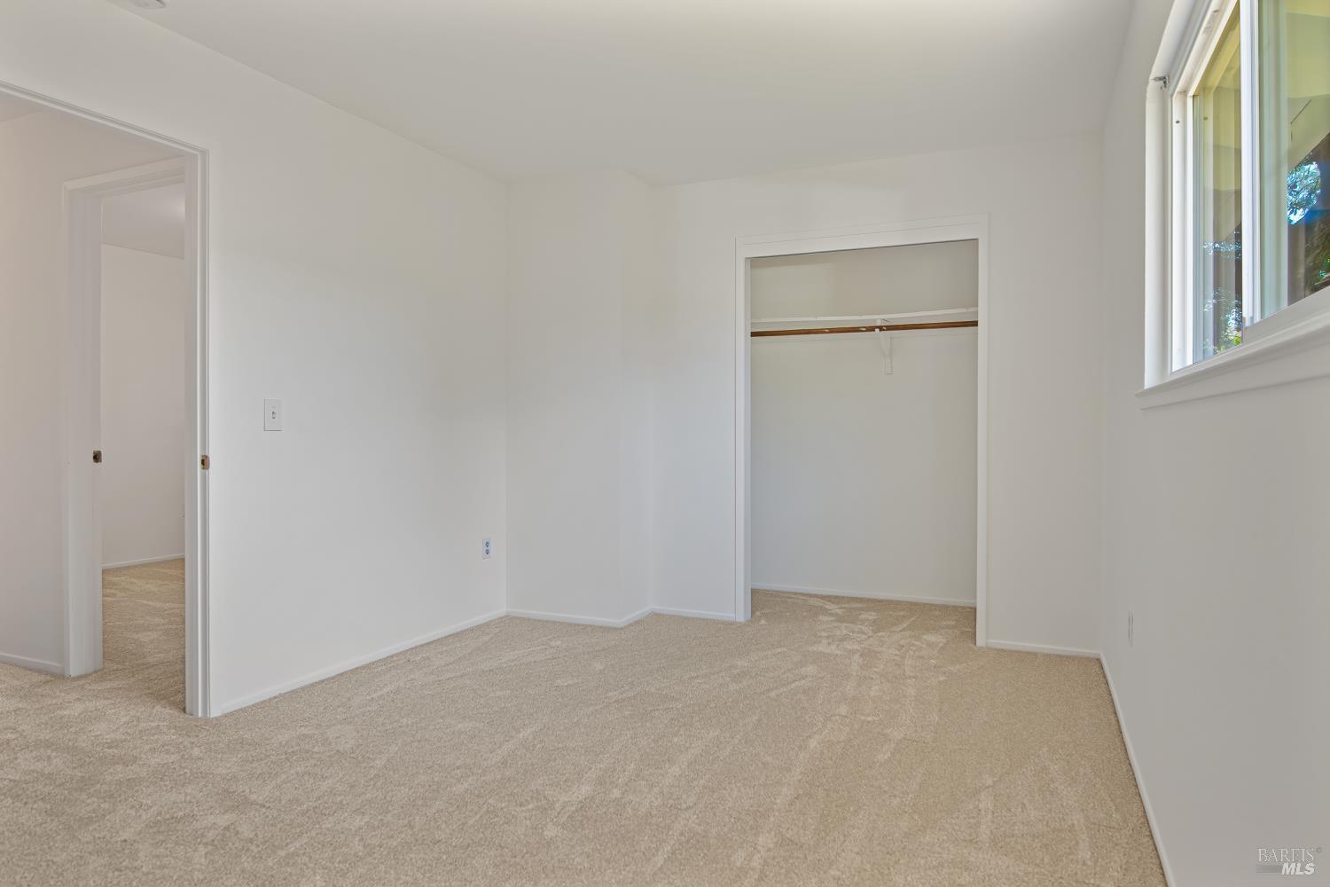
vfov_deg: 59.5
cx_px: 665
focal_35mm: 21
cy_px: 444
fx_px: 776
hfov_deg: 81.2
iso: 100
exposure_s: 1/50
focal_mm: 14
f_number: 3.5
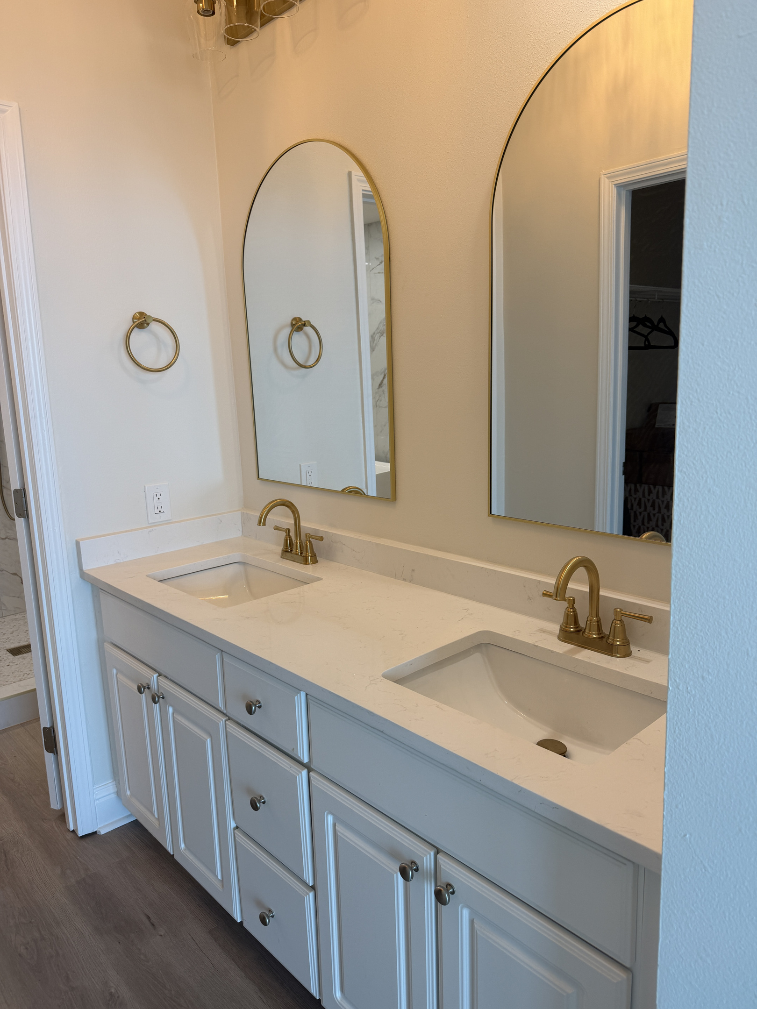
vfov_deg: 71.6
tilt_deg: -10.9
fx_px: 700
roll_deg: +3.1
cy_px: 504
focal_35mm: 24
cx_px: 378
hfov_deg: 56.8
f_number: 1.78
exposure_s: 1/120
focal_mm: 6.76
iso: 64
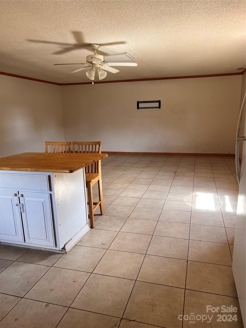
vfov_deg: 67.3
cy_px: 164
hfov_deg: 53.1
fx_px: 246
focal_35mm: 26
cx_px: 123
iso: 100
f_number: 1.5
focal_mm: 5.7
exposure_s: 1/121
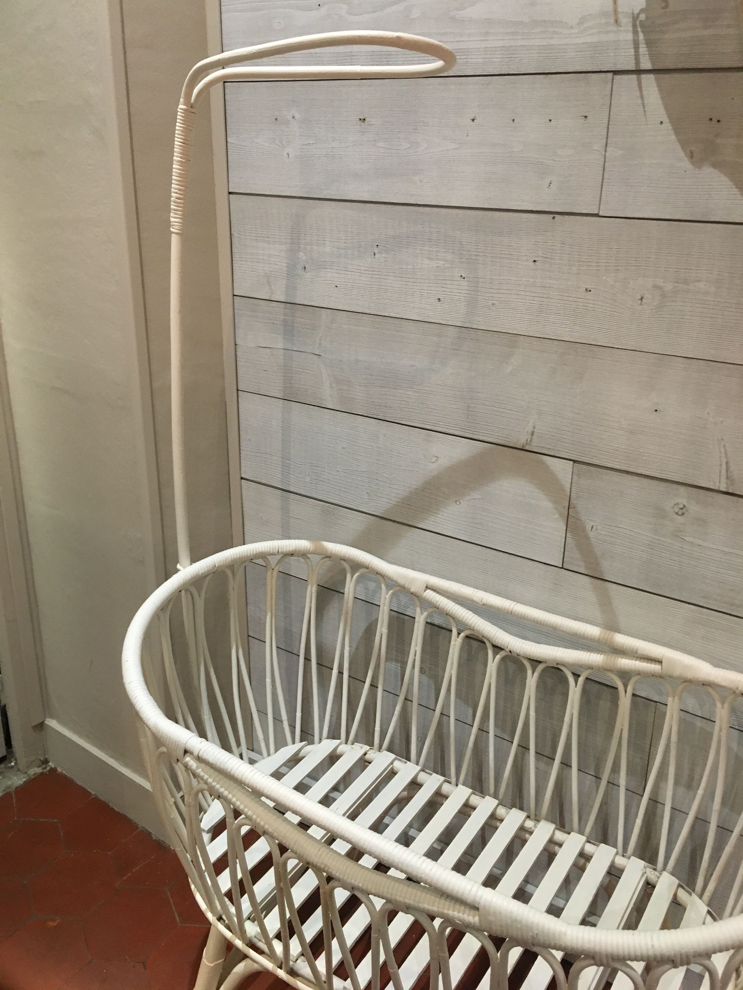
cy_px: 495
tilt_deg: -21.5
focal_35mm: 29
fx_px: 830
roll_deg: -2.2
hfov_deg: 48.2
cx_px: 372
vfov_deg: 61.7
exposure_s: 1/33
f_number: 2.2
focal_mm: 4.15
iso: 200
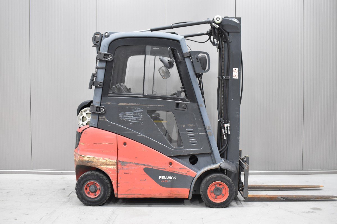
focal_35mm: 33
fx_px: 309
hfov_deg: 57.2
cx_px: 168
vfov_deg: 40.0
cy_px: 112
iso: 1600
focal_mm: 22
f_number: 5
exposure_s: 1/20
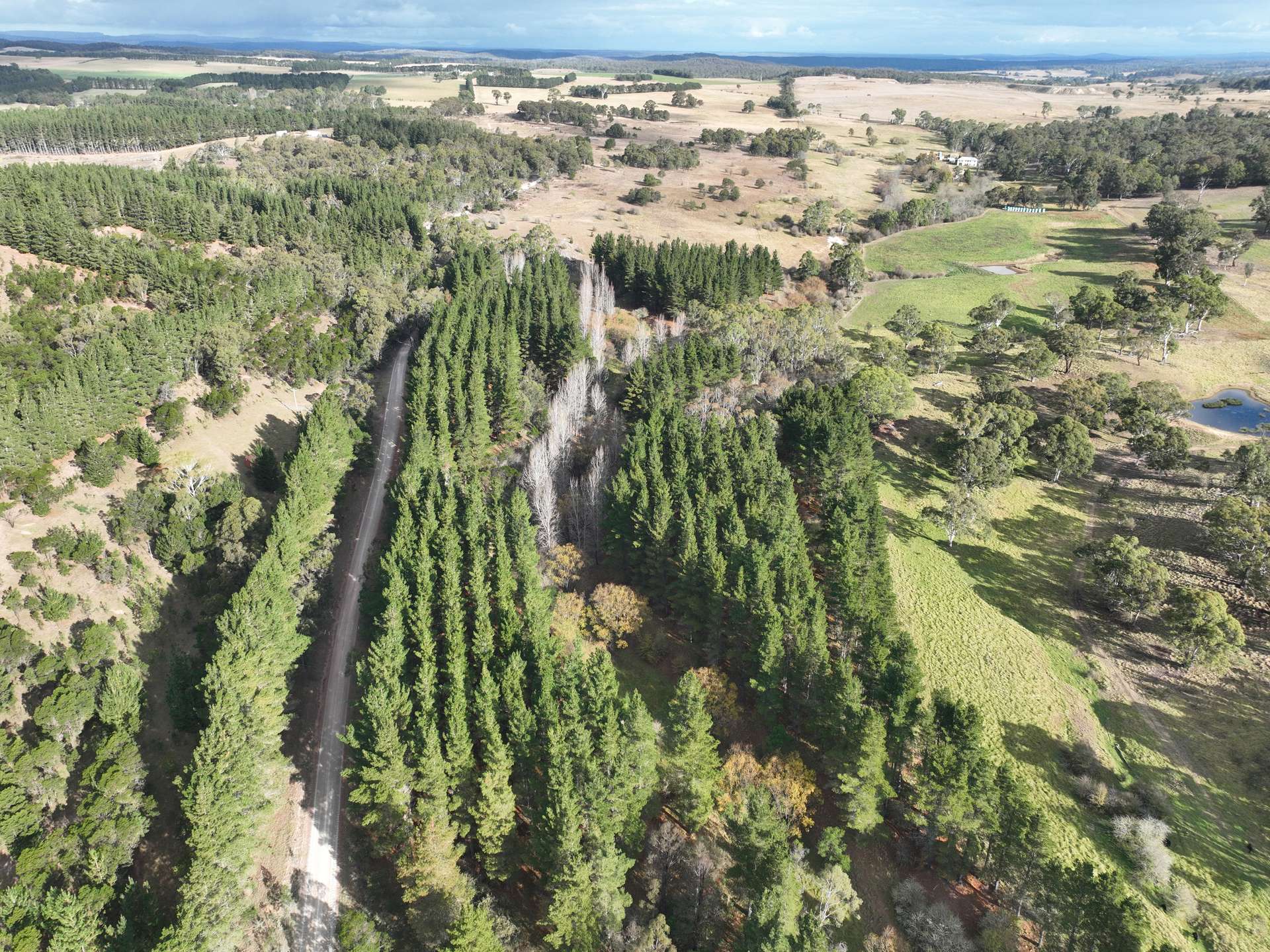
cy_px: 476
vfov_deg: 56.8
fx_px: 880
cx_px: 635
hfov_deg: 71.6
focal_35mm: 24
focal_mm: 12.29
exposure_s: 1/640
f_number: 2.8
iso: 100
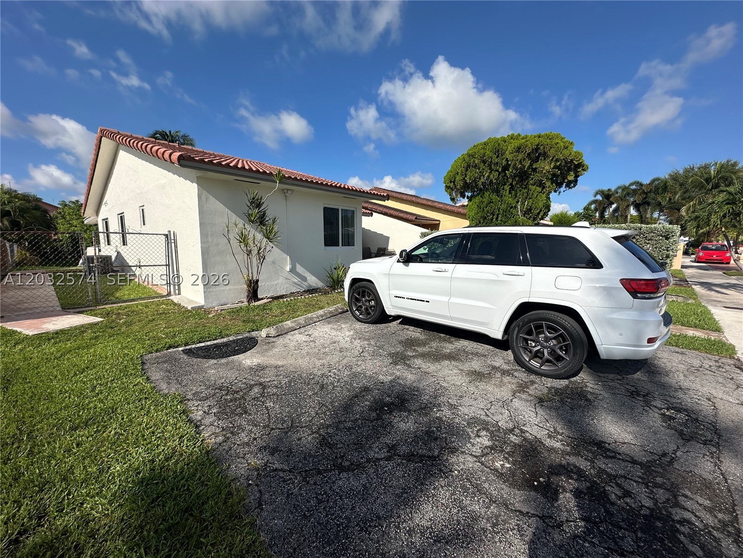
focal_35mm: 14
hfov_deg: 102.1
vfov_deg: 85.7
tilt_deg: -7.0
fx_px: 300
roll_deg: +0.3
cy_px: 279
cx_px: 372
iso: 50
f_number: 2.2
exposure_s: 1/4000
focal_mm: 2.22
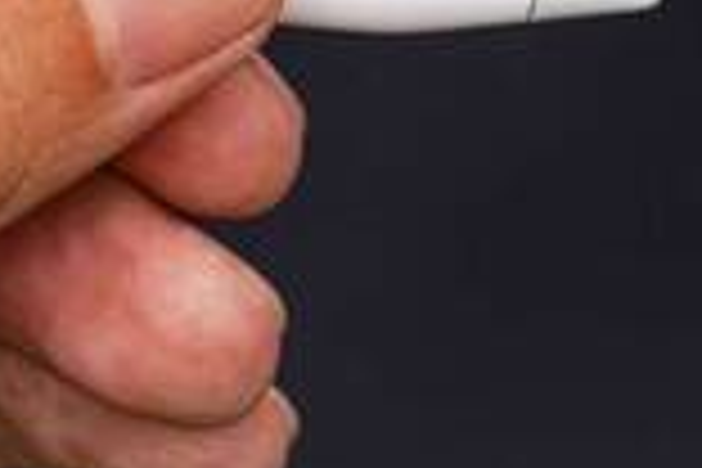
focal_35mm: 348
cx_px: 284
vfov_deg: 3.9
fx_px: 6785
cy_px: -364
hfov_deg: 5.9
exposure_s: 1/200
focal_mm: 50
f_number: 11
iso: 100
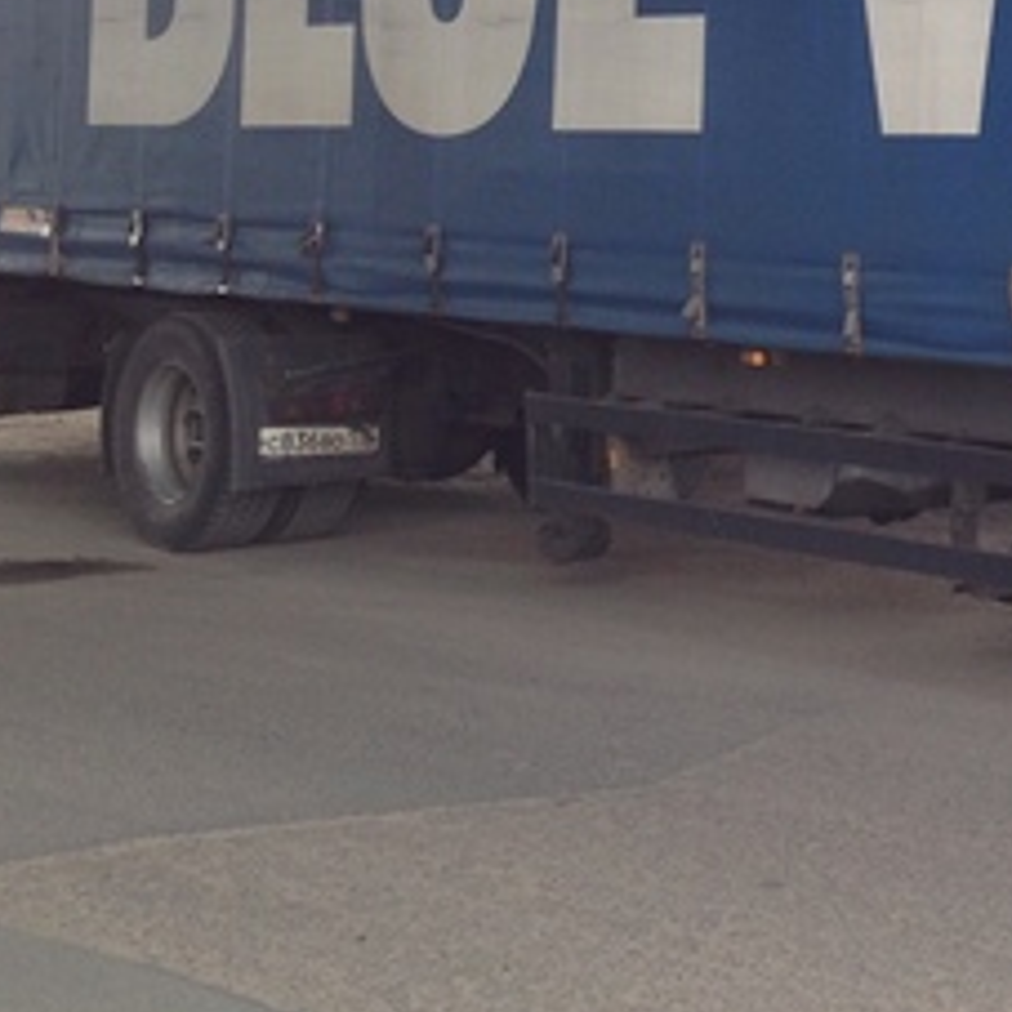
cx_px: 1213
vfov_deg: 18.8
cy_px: -7
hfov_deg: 18.3
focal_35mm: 90
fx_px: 2977
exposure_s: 1/183
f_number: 2.4
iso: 50
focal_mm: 4.13
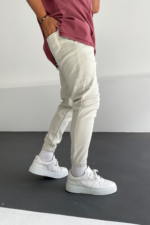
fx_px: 194
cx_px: 65
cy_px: 112
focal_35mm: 31
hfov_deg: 42.2
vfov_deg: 60.3
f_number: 1.8
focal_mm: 3
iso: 20
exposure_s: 1/120
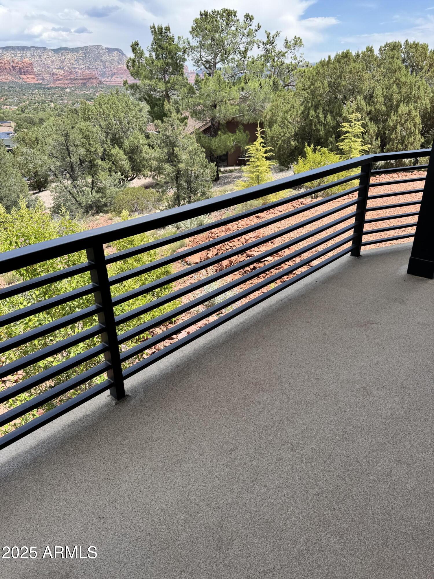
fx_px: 401
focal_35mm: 24
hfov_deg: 56.8
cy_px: 290
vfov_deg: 71.6
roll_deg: +0.5
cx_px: 217
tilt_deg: -30.2
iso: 80
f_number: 1.78
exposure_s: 1/1678
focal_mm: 6.76
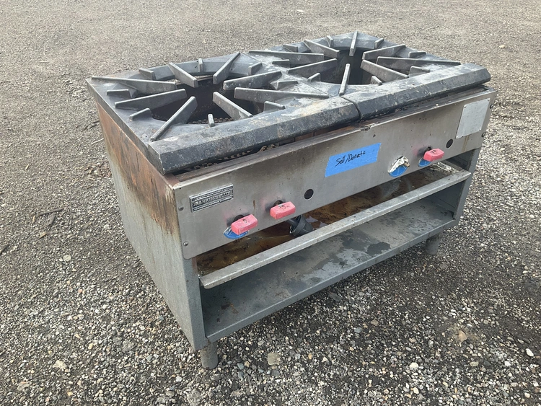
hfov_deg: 61.6
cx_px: 270
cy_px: 203
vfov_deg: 48.3
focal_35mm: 29
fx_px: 453
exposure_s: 1/222
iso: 20
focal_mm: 3
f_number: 1.8
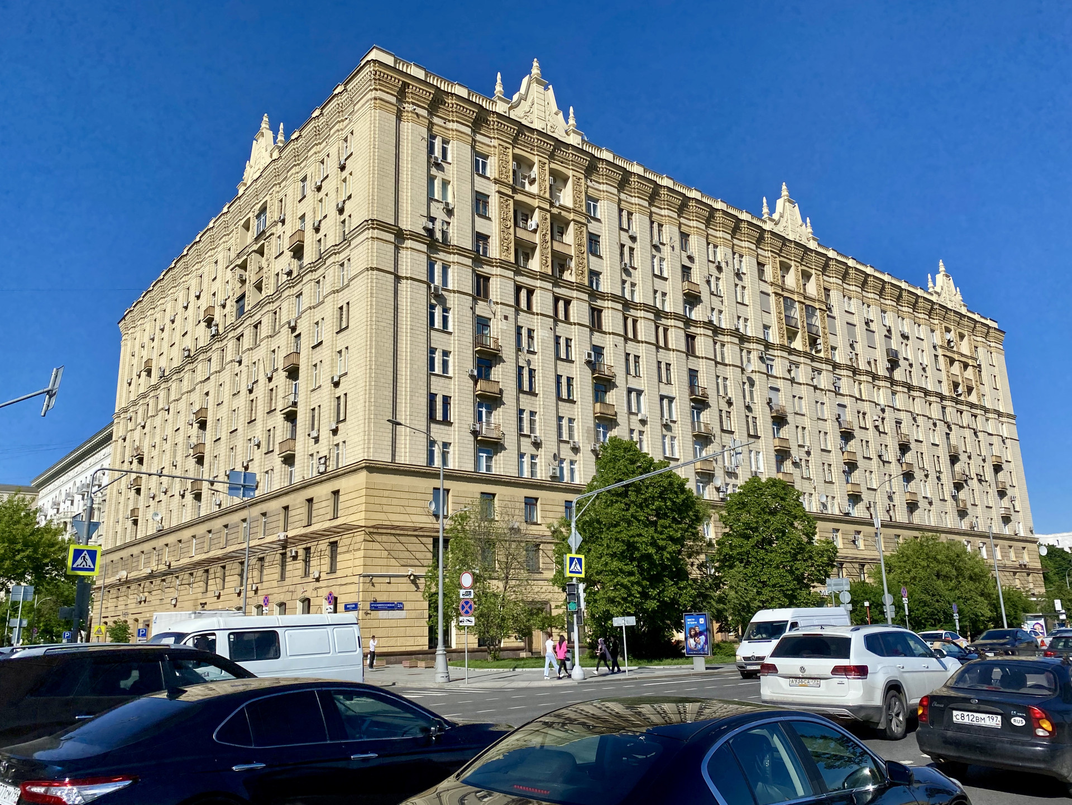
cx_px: 536
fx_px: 805
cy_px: 402
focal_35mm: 26
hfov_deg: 67.3
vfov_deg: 53.1
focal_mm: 4.25
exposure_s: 1/4444
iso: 32
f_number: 1.8
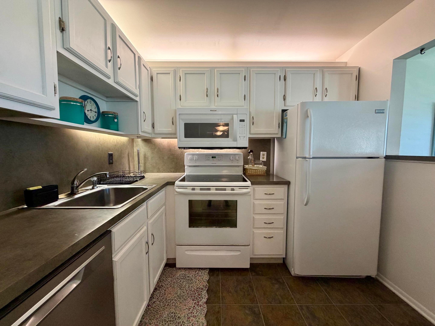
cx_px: 218
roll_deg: +0.5
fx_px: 176
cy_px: 163
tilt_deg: -4.6
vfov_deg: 85.7
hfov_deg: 102.1
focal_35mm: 14
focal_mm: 2.22
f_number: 2.2
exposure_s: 1/60
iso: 200
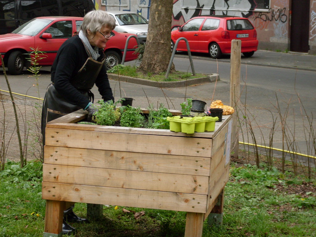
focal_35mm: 103
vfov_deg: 14.4
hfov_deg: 19.1
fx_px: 940
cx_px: 158
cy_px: 118
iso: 100
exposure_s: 1/125
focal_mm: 17.1
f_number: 4.8
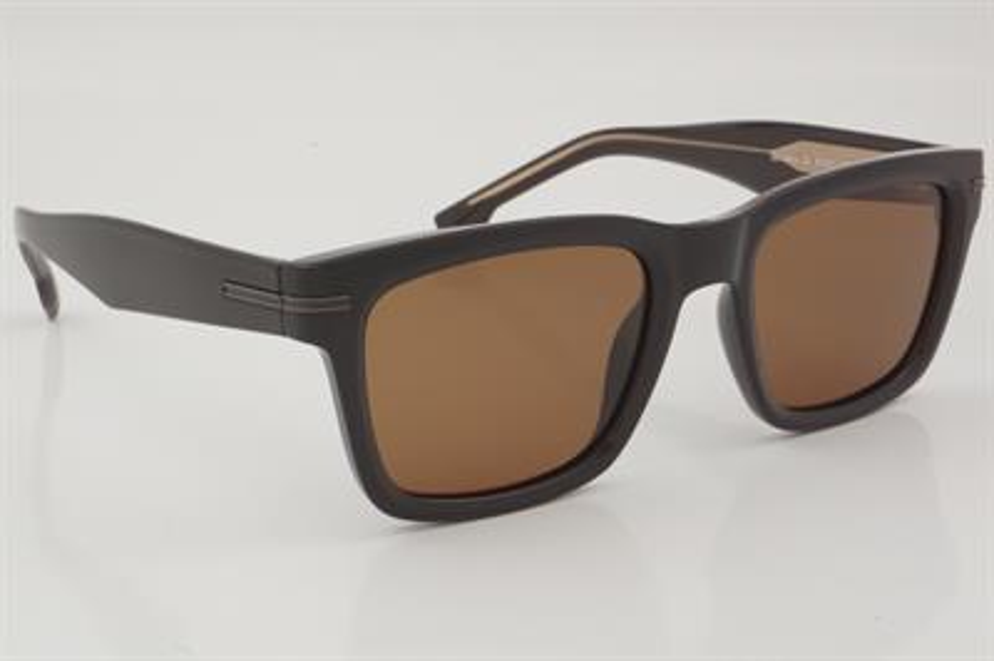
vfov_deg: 18.2
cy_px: 330
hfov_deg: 27.0
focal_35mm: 75
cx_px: 497
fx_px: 2069
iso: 100
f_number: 32
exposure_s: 1/3
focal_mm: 50
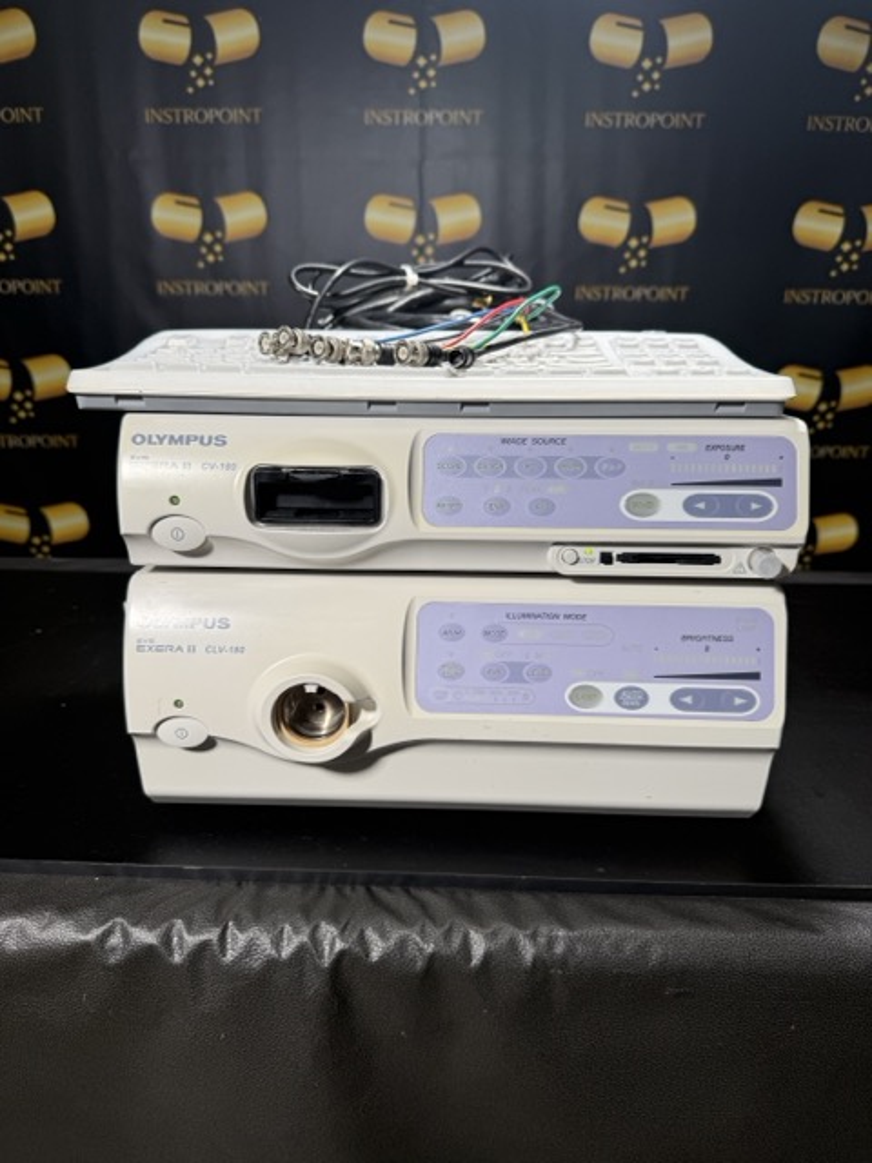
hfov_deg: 56.8
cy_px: 582
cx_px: 436
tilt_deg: -17.7
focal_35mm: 24
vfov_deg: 71.6
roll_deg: -0.6
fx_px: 806
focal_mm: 6.76
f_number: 1.78
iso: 80
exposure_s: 1/858
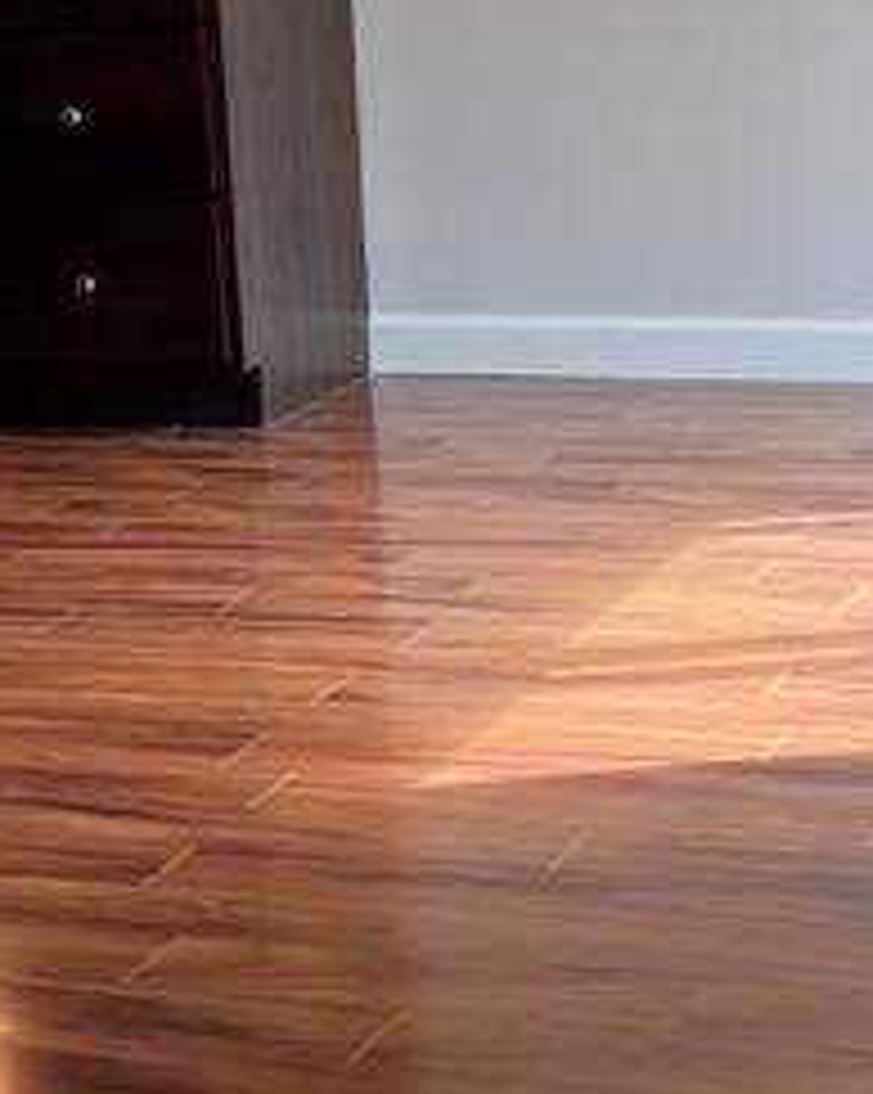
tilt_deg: -8.5
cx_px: 385
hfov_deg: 14.4
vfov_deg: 17.9
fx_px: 3460
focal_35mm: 107
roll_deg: +4.3
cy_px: 315
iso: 50
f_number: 1.5
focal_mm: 5.7
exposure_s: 1/120
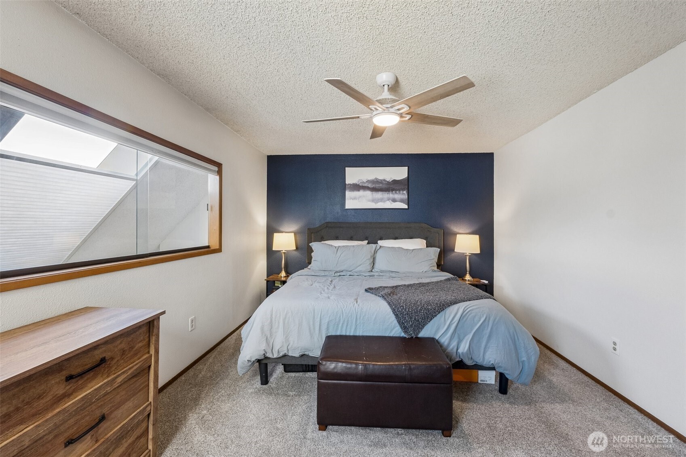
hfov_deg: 100.4
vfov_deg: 77.3
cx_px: 343
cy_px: 228
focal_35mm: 15
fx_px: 286
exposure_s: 1/4
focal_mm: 10
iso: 250
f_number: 9
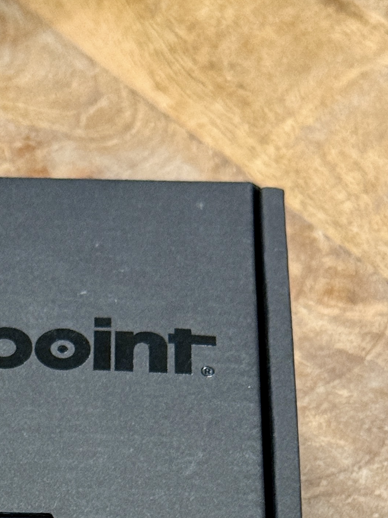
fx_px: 2047
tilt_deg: -56.9
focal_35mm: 137
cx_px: 53
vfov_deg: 13.8
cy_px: 685
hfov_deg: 10.8
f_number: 1.78
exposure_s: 1/40
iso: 250
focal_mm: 6.76
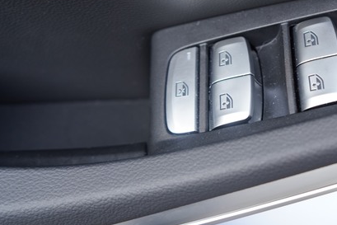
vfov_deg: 26.2
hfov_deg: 36.8
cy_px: 60
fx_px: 478
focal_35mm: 51
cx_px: 293
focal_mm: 29
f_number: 4
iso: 250
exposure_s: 1/60
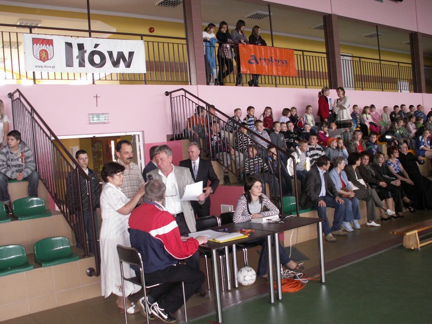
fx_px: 437
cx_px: 216
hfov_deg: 52.6
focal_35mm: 35
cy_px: 162
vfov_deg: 40.7
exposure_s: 1/50
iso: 160
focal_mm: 5.86
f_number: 2.8
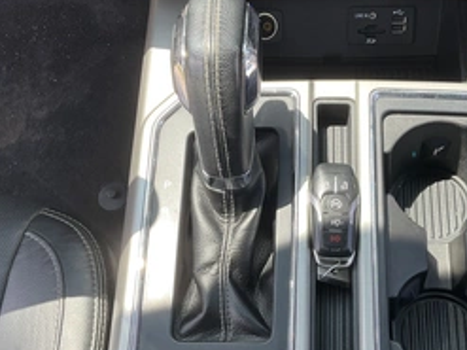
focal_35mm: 47
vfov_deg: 30.8
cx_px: 280
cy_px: 208
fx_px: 634
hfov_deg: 40.3
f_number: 1.8
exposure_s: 1/182
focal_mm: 3
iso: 20
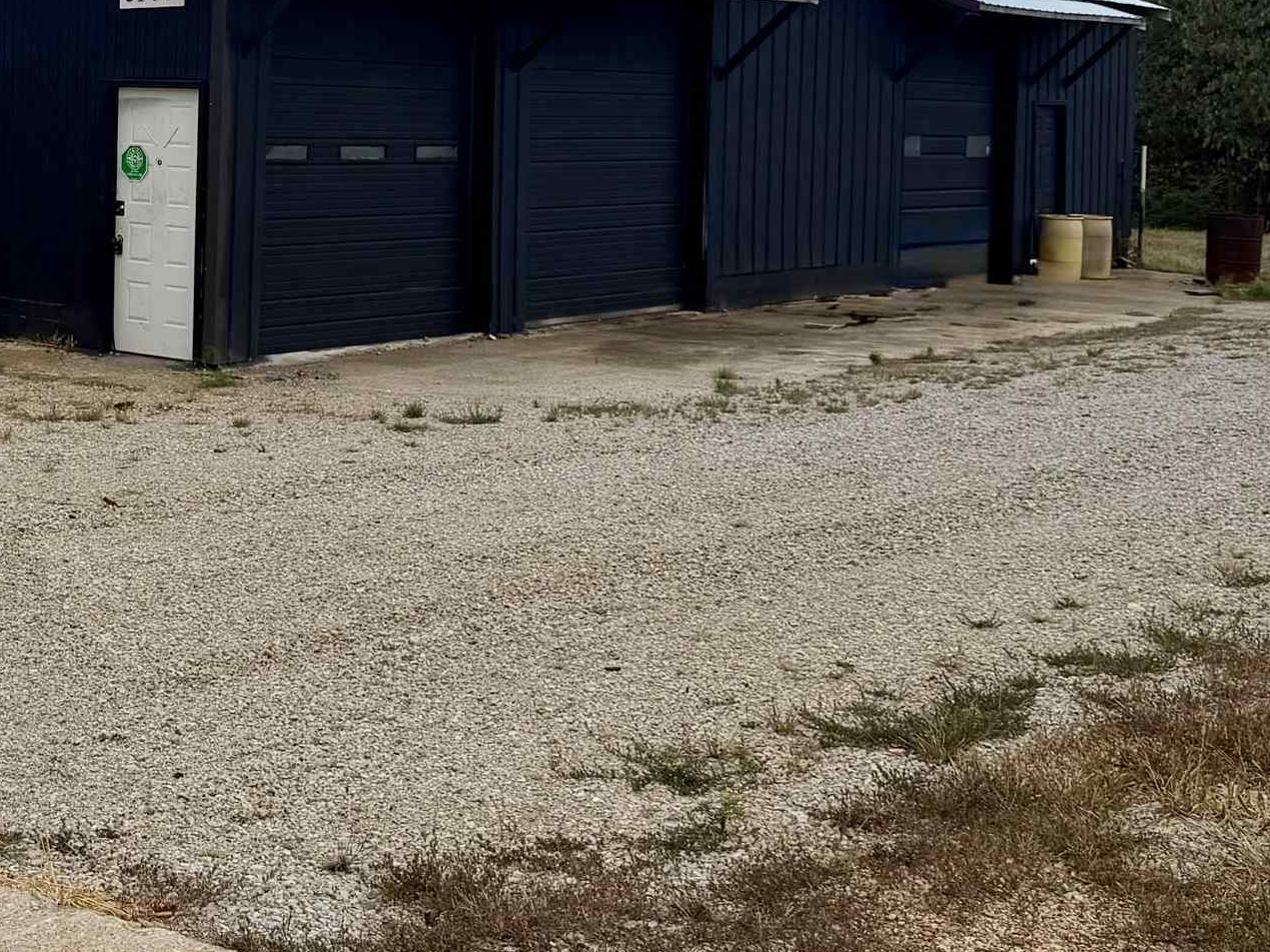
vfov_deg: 24.5
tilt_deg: -1.6
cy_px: 100
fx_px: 2128
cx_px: 138
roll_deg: -1.3
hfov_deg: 31.7
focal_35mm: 58
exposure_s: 1/8130
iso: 80
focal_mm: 6.76
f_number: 1.78
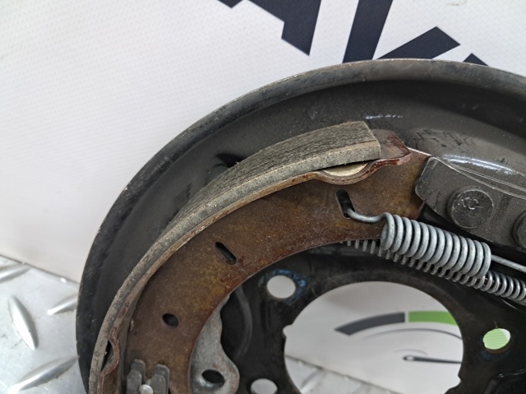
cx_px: 263
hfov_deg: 65.4
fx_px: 410
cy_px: 197
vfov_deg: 51.3
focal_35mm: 27
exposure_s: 1/50
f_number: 1.8
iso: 320
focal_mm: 4
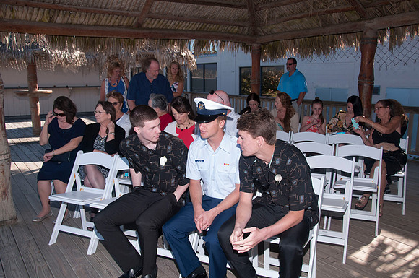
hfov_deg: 57.3
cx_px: 210
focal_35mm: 33
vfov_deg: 39.9
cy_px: 139
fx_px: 384
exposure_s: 1/250
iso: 100
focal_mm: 22
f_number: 5.6
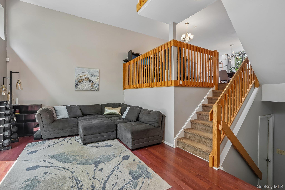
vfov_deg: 72.0
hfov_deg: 95.0
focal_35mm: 16
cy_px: 95
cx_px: 142
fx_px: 131
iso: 400
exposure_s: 1/13
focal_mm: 16.5
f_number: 9
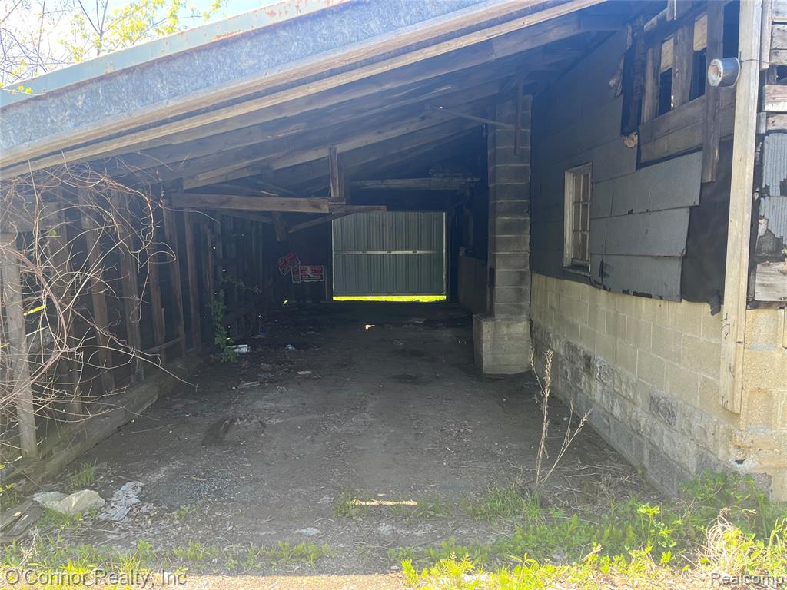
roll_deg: -0.2
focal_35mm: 26
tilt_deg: -11.4
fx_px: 591
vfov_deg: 53.1
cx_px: 394
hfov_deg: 67.3
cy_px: 295
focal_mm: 5.1
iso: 50
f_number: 1.6
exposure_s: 1/205
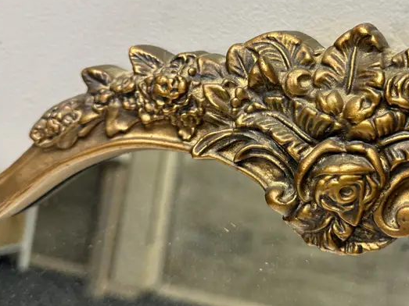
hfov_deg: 39.4
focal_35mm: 47
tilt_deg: -15.1
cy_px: 115
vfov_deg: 30.7
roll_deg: -4.1
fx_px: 555
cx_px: 303
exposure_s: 1/50
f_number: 1.78
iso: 125
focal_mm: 6.86
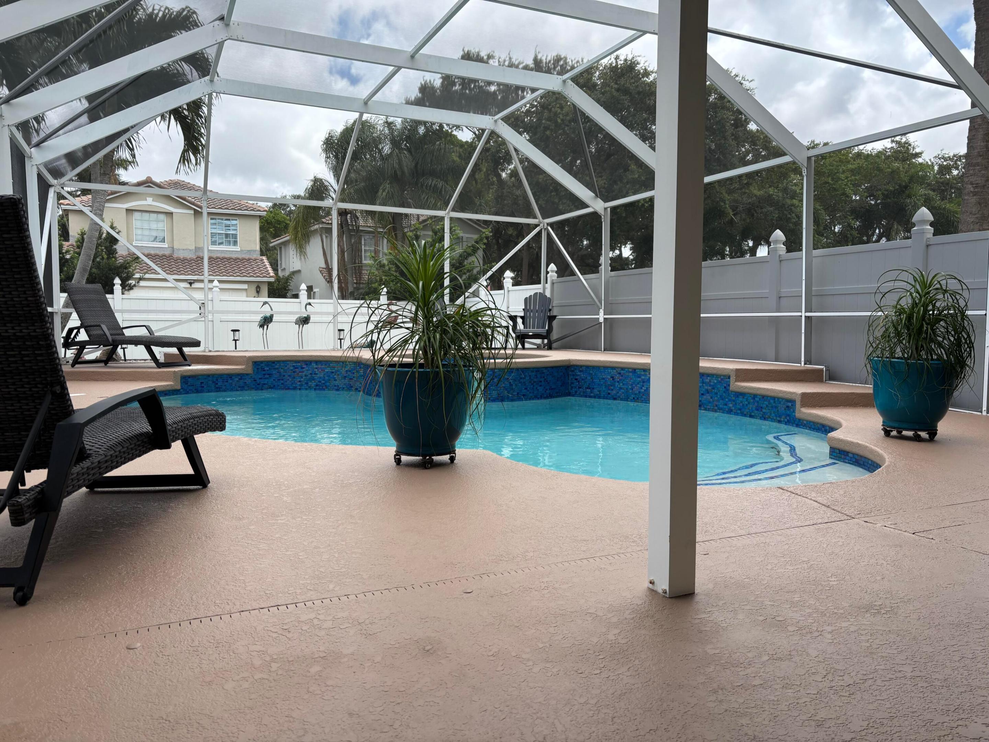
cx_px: 494
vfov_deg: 53.1
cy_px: 371
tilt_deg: -4.3
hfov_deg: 67.3
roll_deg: -0.7
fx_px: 743
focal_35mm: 26
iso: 50
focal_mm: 5.96
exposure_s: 1/1092
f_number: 1.6
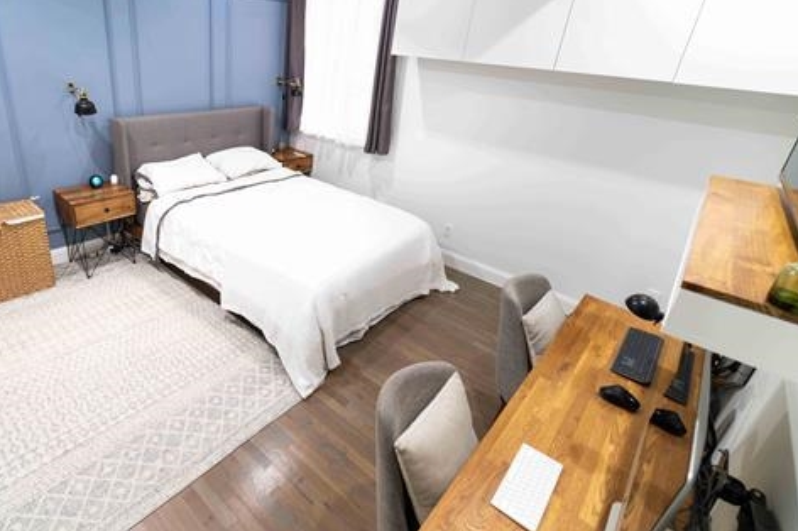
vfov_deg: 64.0
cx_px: 292
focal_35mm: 19
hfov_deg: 85.0
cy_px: 216
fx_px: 421
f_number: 2.8
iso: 200
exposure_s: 1/40
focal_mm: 14
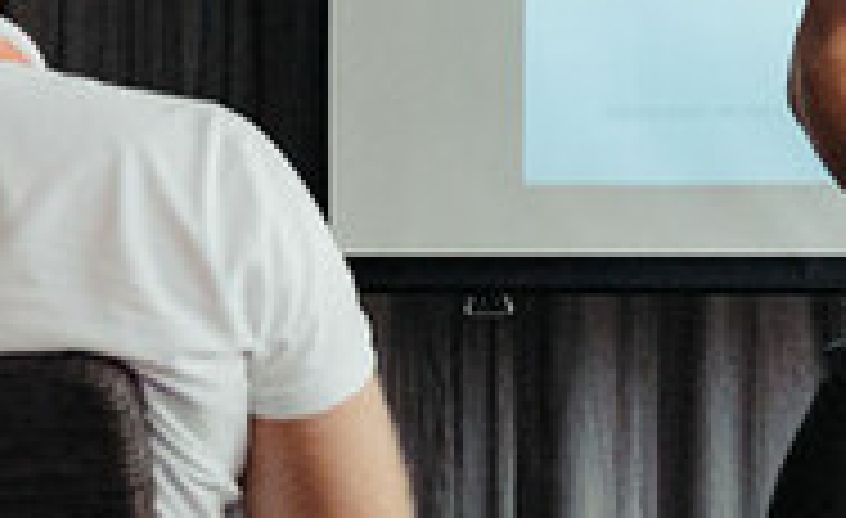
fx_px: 4309
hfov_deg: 11.0
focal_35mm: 188
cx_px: 1046
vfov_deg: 6.9
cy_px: 292
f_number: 4
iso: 3200
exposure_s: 1/250
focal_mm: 42
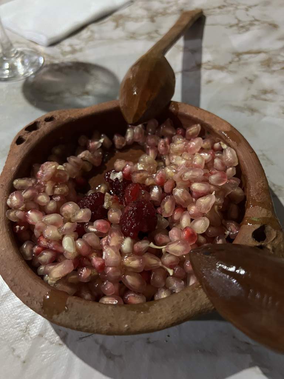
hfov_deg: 53.1
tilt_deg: -52.5
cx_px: 142
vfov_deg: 67.3
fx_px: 284
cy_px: 190
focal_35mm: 26
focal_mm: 5.7
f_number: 1.5
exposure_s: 1/25
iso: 500
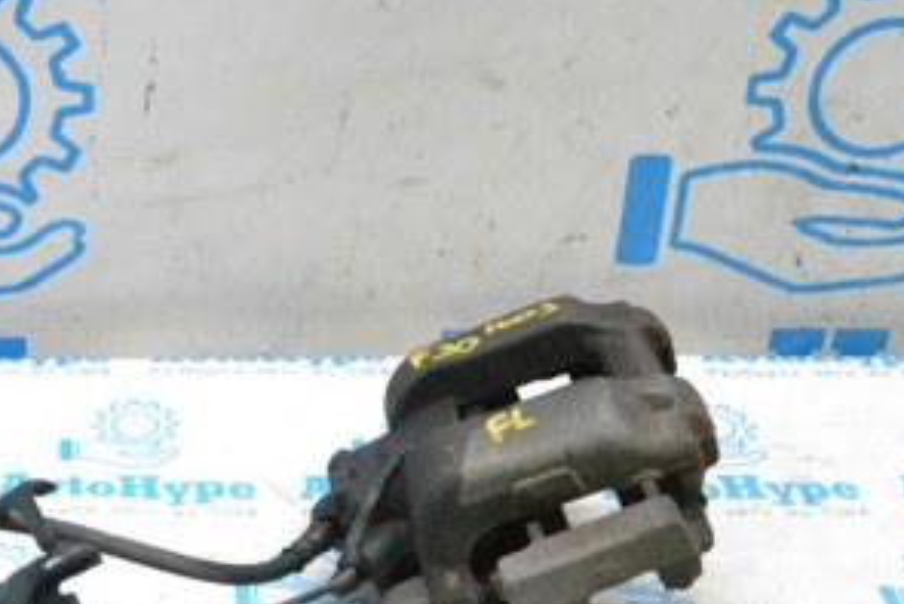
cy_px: 494
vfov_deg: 17.4
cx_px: 12
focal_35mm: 78
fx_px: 1960
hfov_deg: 24.8
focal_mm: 24
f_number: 9
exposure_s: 1/160
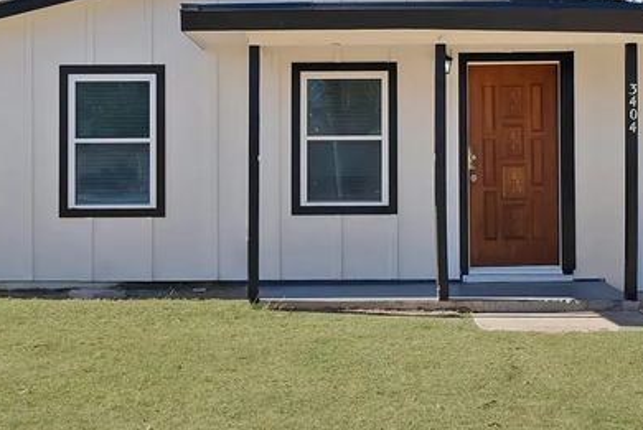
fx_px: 1126
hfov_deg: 31.9
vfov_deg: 21.5
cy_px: 137
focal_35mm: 63
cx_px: 325
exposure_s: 1/250
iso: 640
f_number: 9
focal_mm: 24
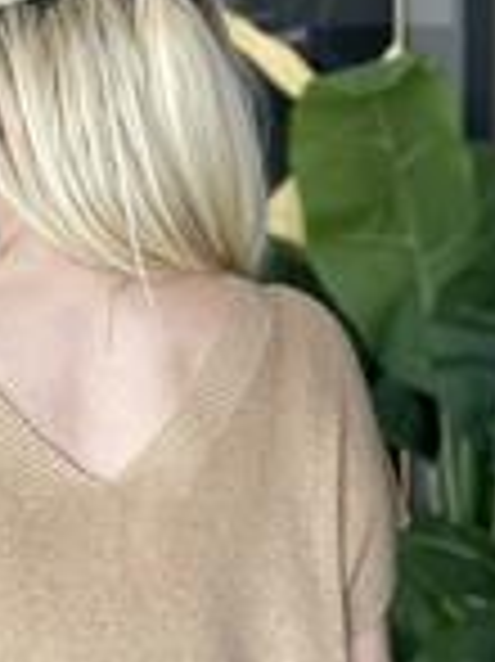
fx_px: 3437
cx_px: 104
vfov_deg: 10.9
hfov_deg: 8.2
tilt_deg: -5.5
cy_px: 552
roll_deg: +1.3
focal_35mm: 180
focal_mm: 7.5
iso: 160
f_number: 2.2
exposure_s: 1/120
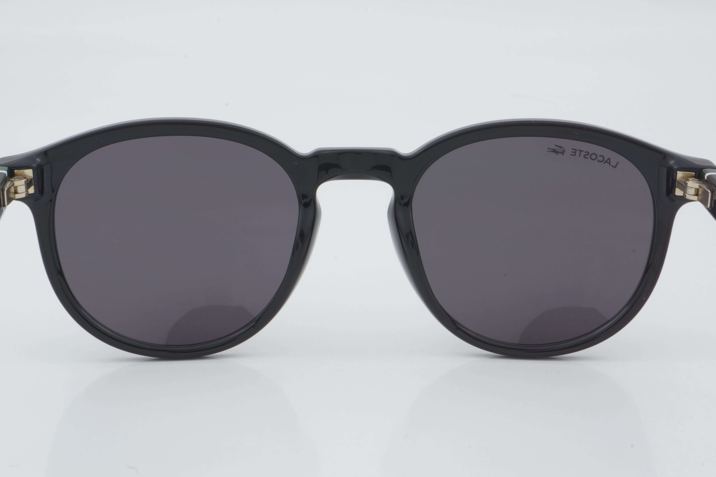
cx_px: 358
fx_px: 1641
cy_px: 238
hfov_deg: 24.6
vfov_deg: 16.6
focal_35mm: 82
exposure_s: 1/3
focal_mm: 55
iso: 100
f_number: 32
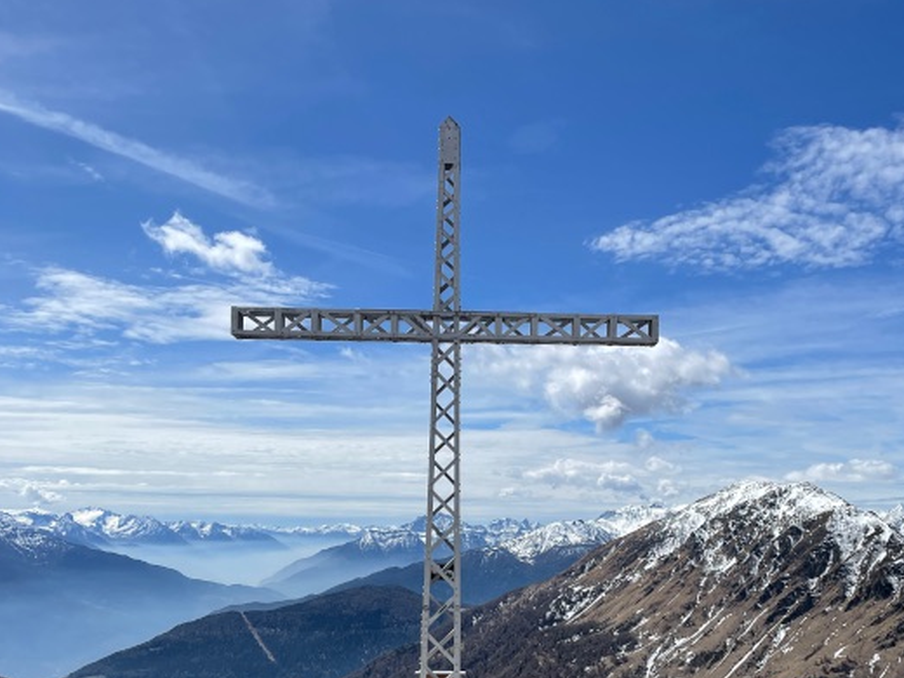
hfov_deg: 46.8
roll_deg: -0.9
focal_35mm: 40
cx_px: 485
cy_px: 469
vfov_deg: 35.5
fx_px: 1045
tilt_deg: +3.8
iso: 32
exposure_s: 1/7299
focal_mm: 4.2
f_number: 1.6
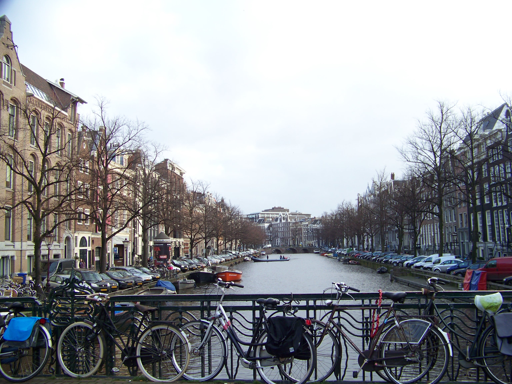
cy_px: 192
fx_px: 532
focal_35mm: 36
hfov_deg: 51.4
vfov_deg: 39.7
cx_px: 256
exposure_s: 1/100
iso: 64
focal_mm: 5.85
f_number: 2.8
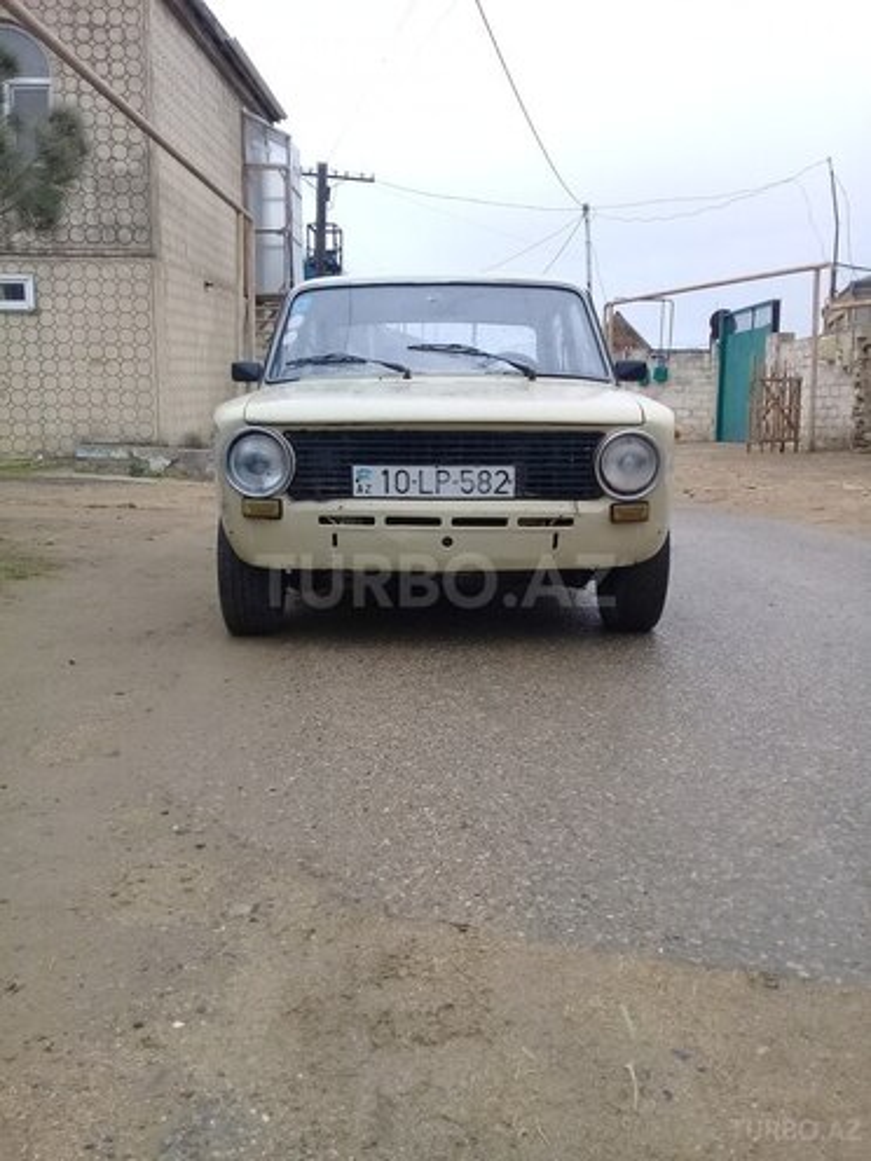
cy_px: 580
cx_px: 436
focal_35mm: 31
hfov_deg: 45.4
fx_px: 1040
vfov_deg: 58.4
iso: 50
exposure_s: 1/245
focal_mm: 3.3
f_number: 2.2
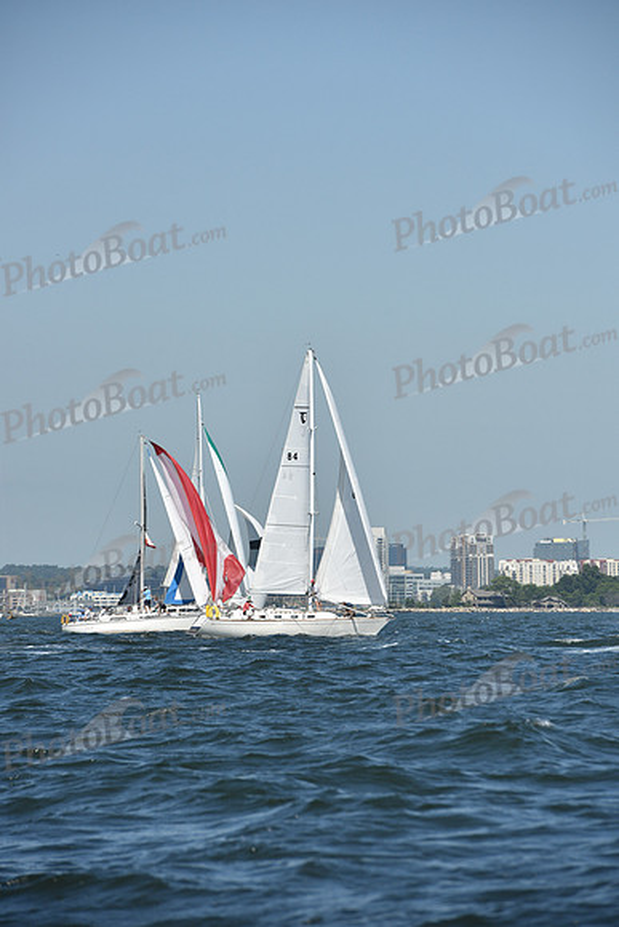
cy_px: 464
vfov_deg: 10.3
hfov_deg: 6.9
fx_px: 5155
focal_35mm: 200
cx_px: 310
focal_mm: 200
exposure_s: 1/1250
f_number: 9
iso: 250
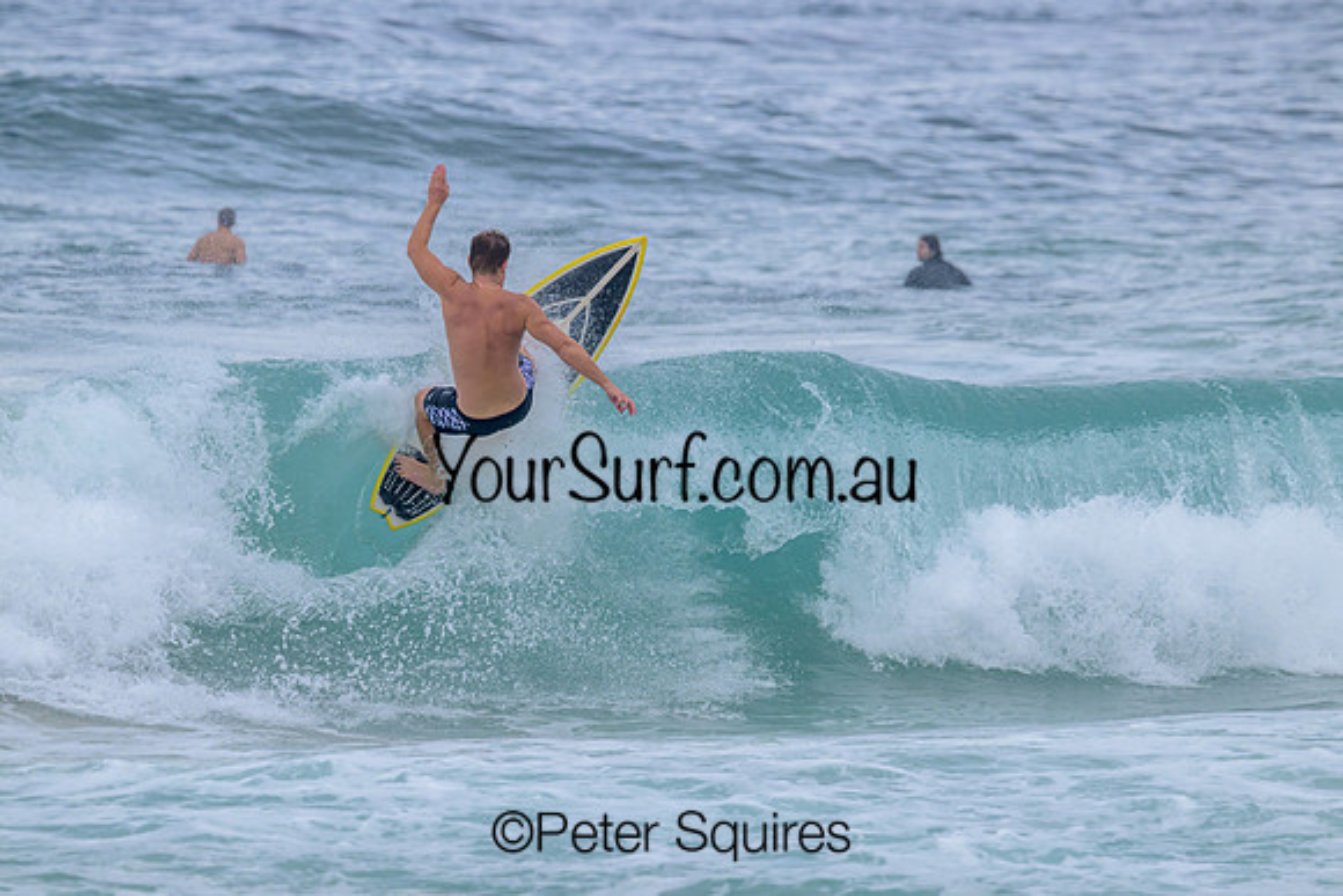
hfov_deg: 4.3
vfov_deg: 2.9
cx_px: 672
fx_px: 17958
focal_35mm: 481
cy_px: 448
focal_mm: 470
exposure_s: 1/2000
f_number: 10
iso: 1250
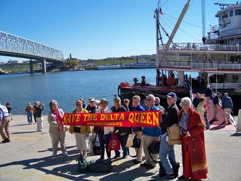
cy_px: 90
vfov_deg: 43.0
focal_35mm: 33
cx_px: 120
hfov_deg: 55.3
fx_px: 230
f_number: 2.8
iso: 80
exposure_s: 1/1000
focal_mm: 5.85
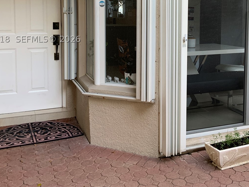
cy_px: 39
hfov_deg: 40.9
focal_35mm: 46
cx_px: 156
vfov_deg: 30.8
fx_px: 331
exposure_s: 1/122
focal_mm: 3
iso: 25
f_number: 1.8
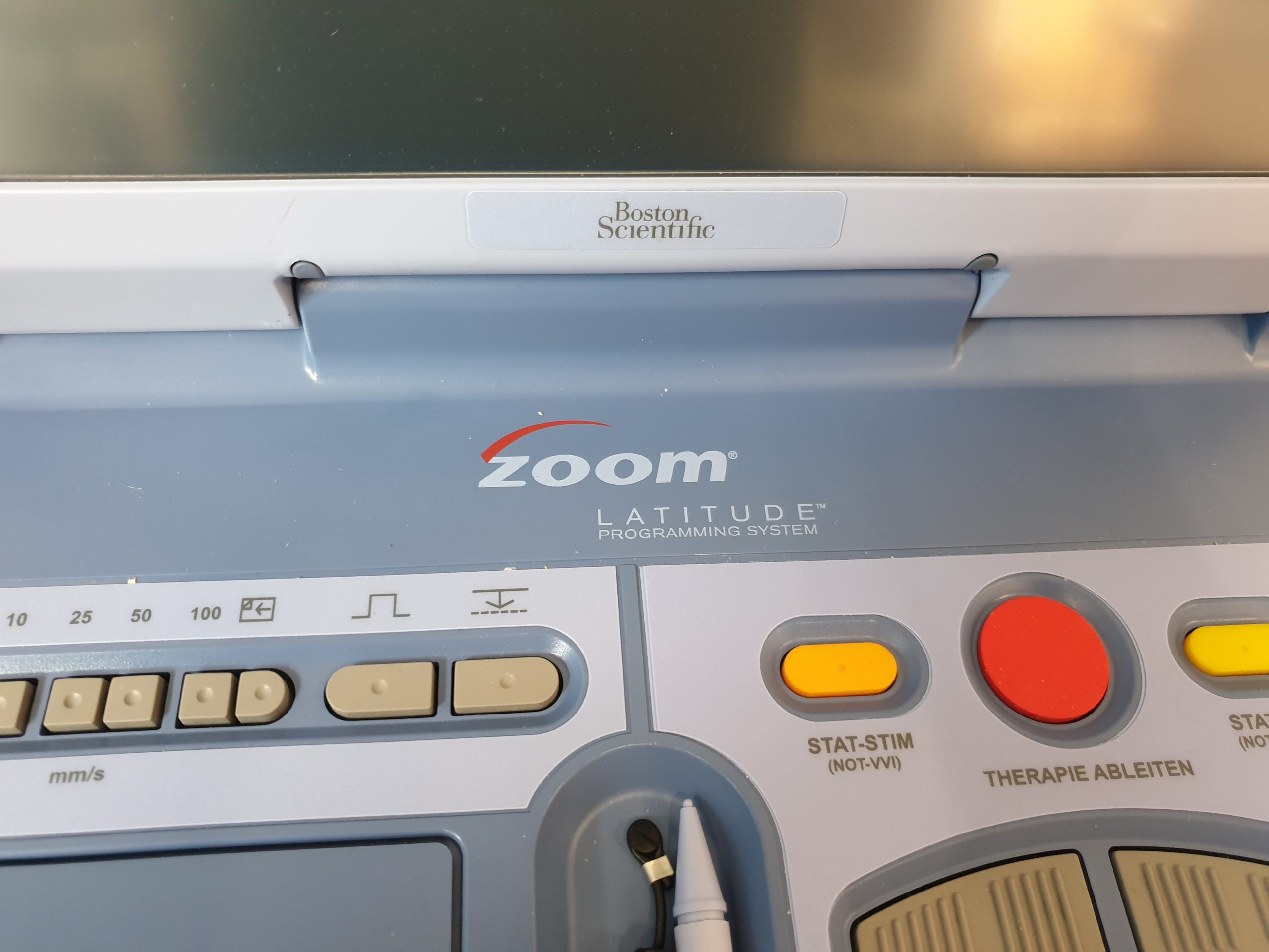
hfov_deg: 67.3
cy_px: 476
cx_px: 634
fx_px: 953
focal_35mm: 26
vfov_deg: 53.1
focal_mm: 4.3
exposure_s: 1/33
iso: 320
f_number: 1.5
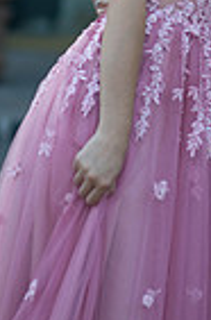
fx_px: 2409
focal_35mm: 272
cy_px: -64
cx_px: 210
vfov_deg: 7.5
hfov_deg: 5.0
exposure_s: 1/1000
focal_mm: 85
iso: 250
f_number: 2
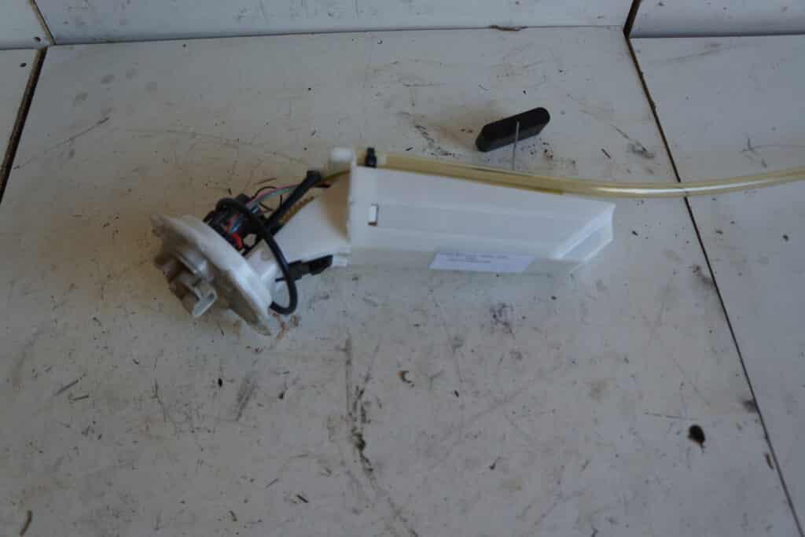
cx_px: 402
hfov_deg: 61.9
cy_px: 268
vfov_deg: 43.6
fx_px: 671
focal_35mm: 30
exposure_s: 1/60
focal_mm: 20
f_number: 4
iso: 160
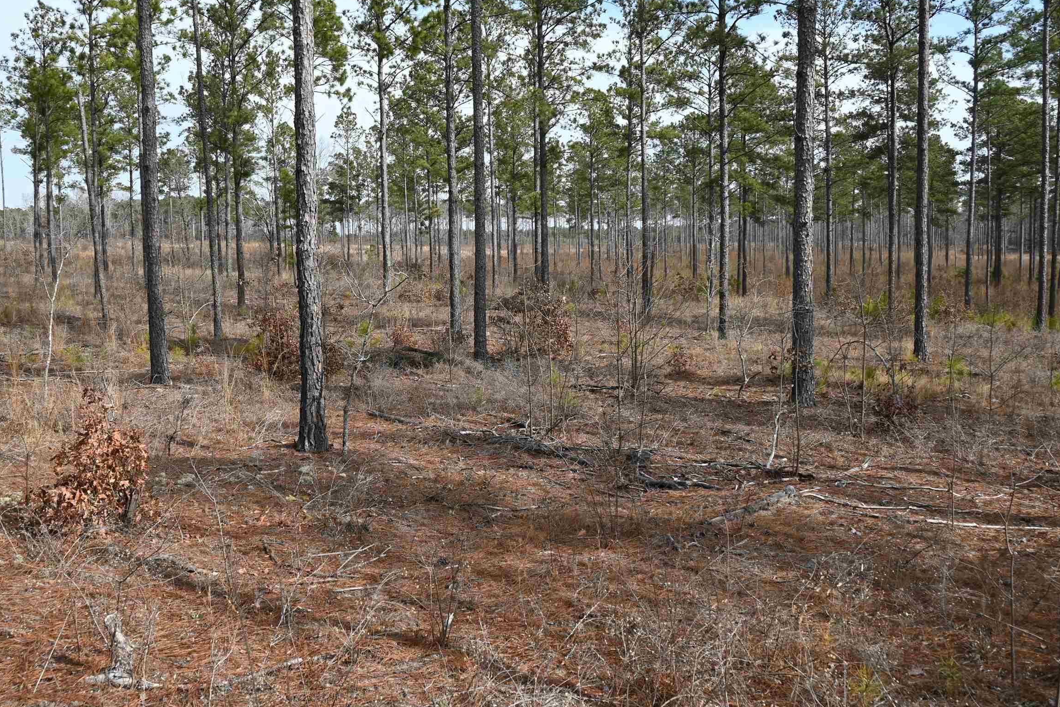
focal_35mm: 32
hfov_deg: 58.5
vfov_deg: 41.1
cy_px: 318
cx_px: 461
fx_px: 942
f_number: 6.3
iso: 100
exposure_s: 1/320
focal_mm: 16
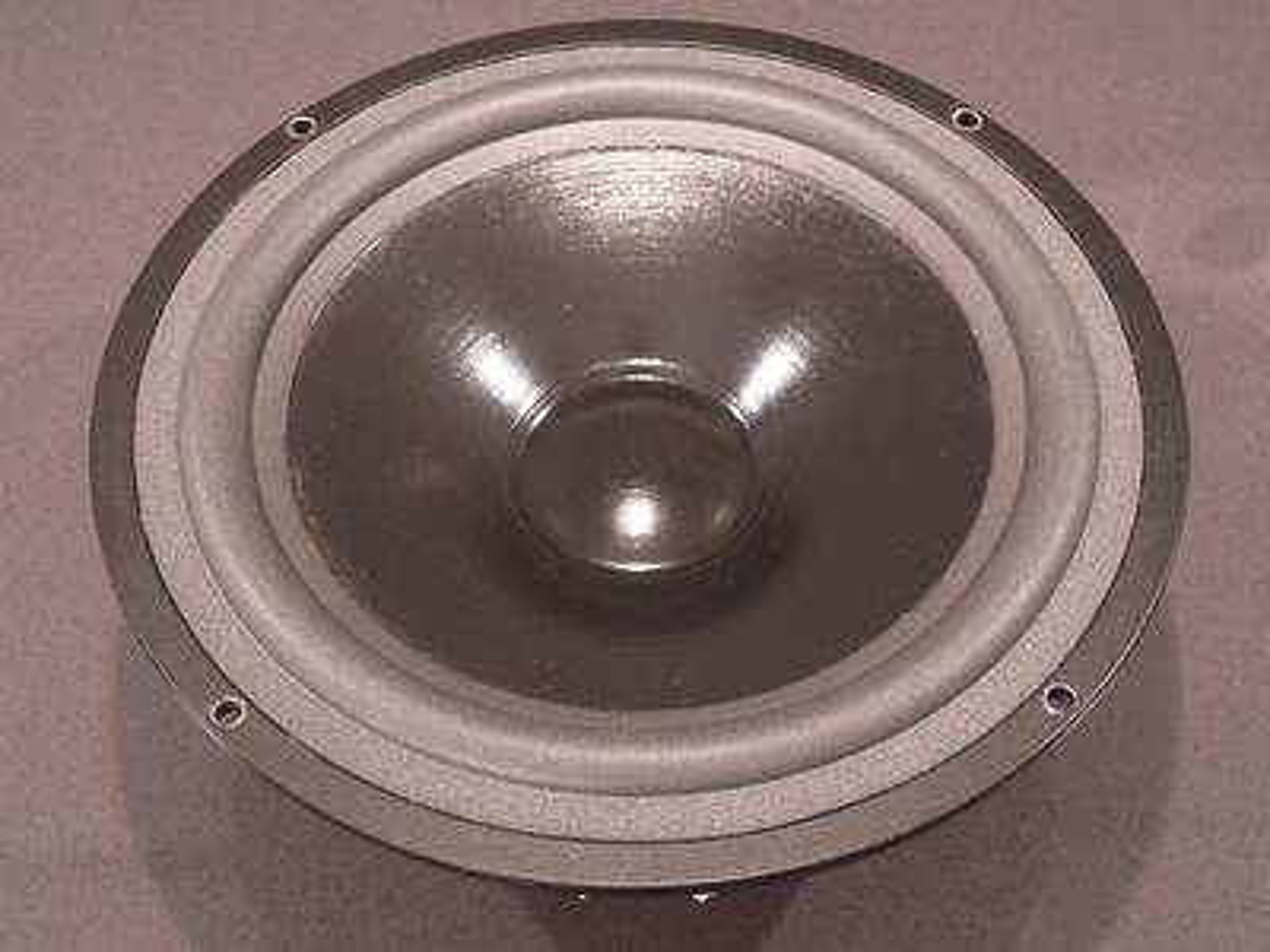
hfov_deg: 58.4
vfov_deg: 45.4
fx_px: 1137
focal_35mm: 31
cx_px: 635
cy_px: 476
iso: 400
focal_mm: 5.5
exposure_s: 1/2.5
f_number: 2.1
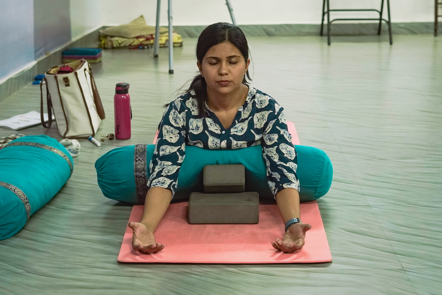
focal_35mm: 75
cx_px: 221
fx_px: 921
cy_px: 148
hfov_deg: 27.0
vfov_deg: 18.2
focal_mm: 50
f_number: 3.5
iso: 2000
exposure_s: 1/100
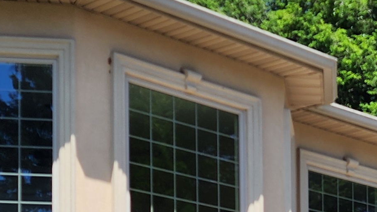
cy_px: 292
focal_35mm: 111
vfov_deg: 10.6
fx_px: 1110
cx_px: 486
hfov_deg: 18.0
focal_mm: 6.4
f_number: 1.8
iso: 12
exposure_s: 1/667
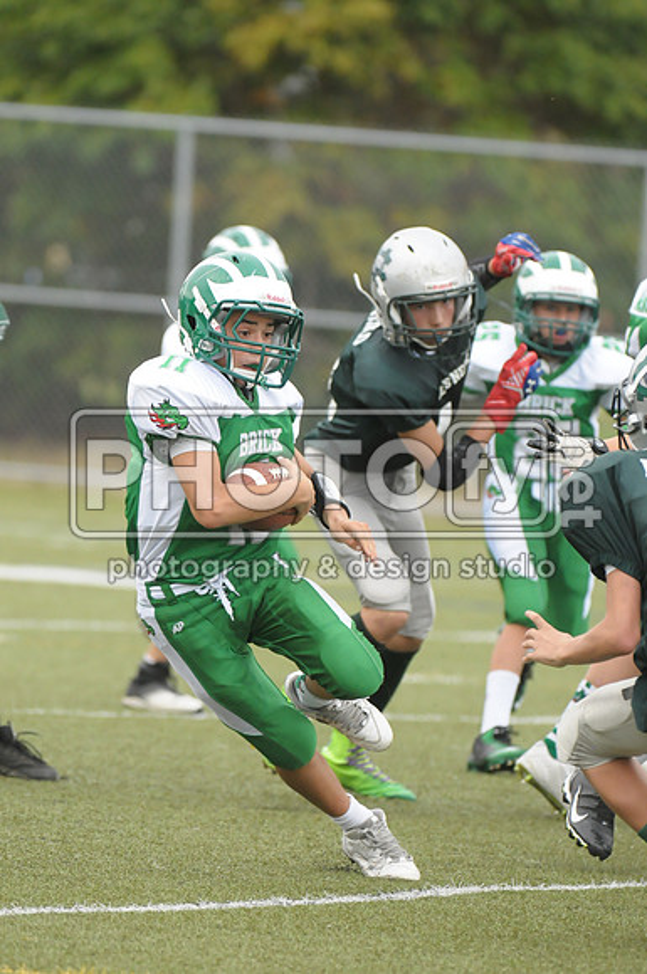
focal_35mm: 405
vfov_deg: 5.1
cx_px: 324
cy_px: 487
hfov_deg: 3.4
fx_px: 10950
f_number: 4
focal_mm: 270
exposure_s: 1/2000
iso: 1600
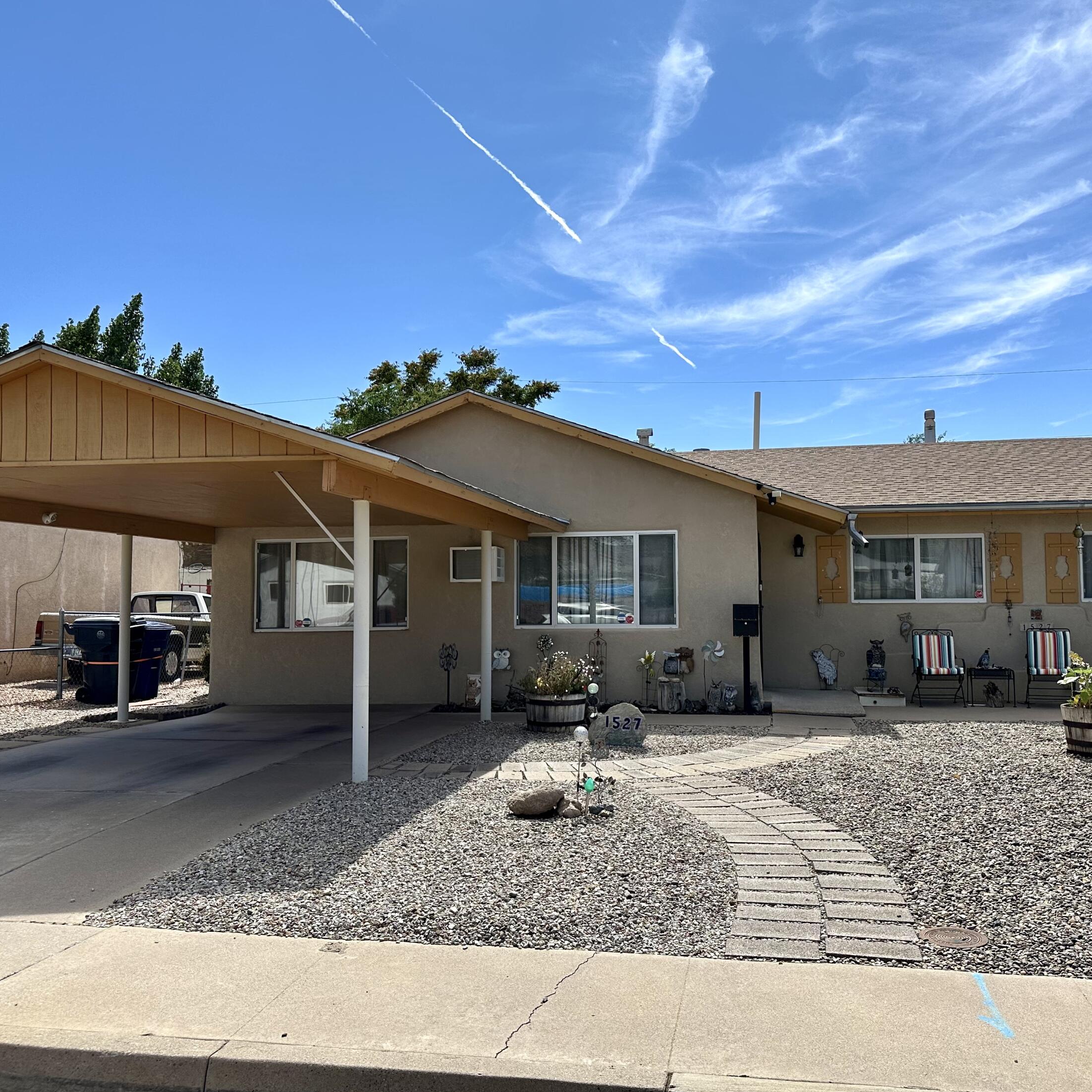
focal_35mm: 29
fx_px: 1035
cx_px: 610
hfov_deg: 55.5
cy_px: 544
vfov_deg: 55.6
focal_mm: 6.86
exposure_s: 1/5000
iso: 80
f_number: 1.78
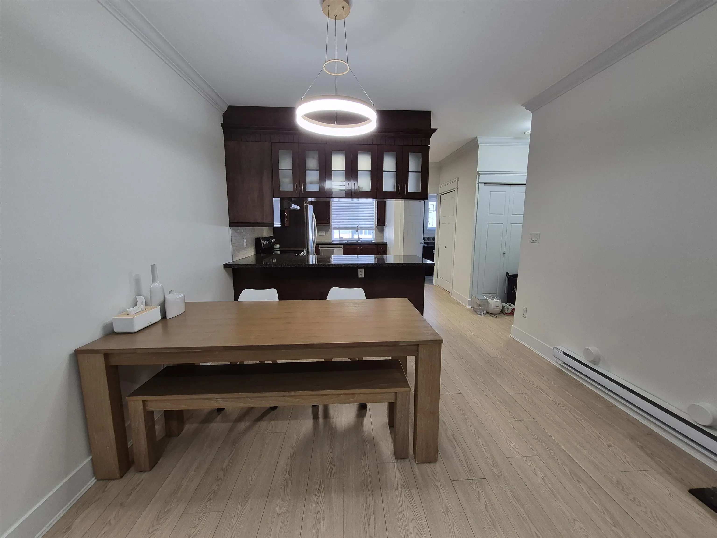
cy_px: 269
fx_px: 269
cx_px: 358
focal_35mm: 13
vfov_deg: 89.9
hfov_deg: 106.2
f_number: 2.2
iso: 250
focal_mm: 1.74
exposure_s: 1/60
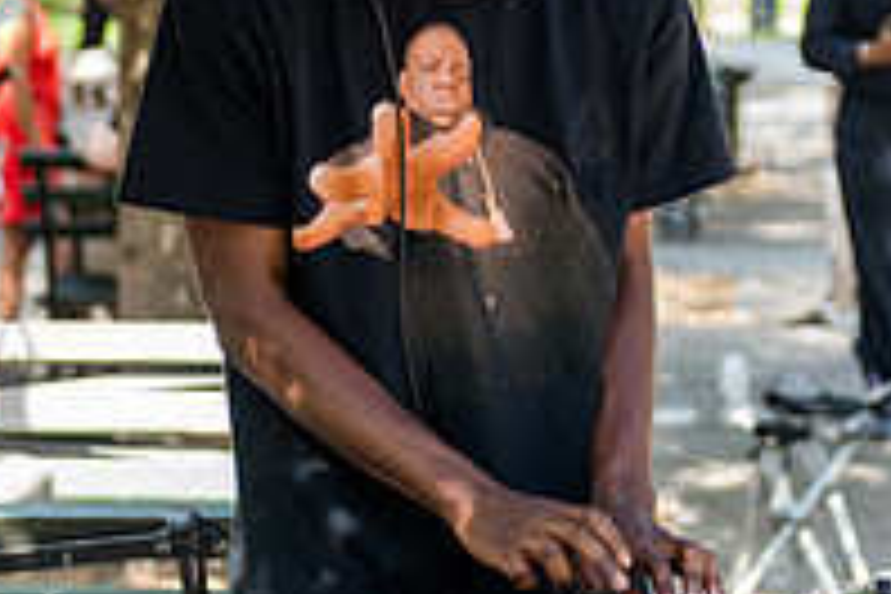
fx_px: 4059
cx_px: 590
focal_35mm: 164
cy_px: 164
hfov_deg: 12.5
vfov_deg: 8.4
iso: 250
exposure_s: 1/250
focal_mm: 56
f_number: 2.8
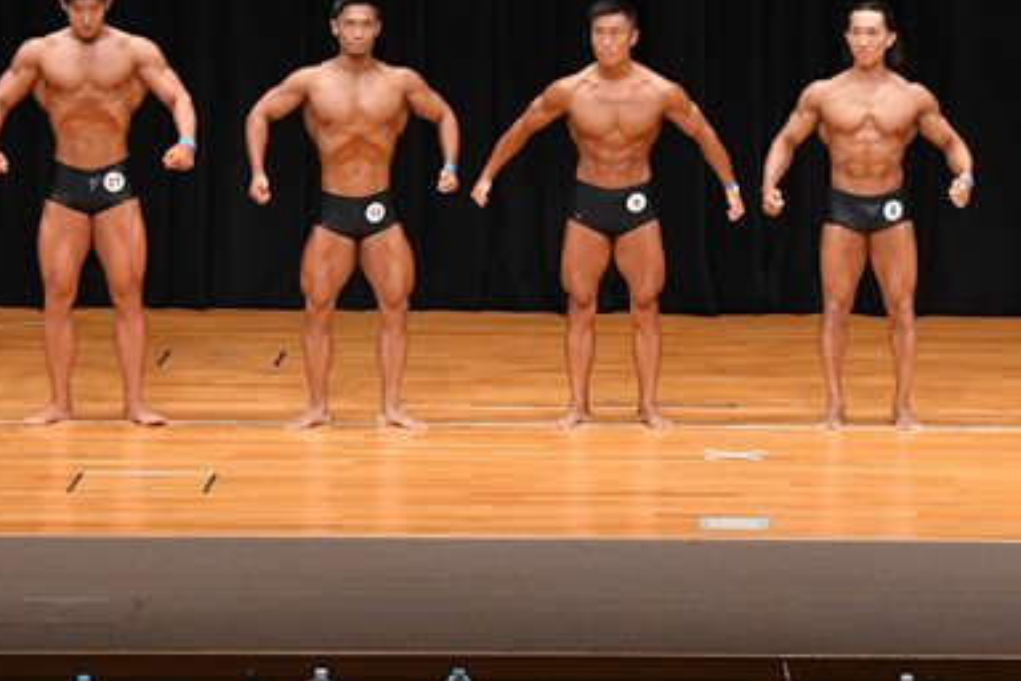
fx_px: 5842
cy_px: 128
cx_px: 799
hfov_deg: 10.0
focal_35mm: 206
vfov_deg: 6.7
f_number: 5.6
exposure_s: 1/400
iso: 3200
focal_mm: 68
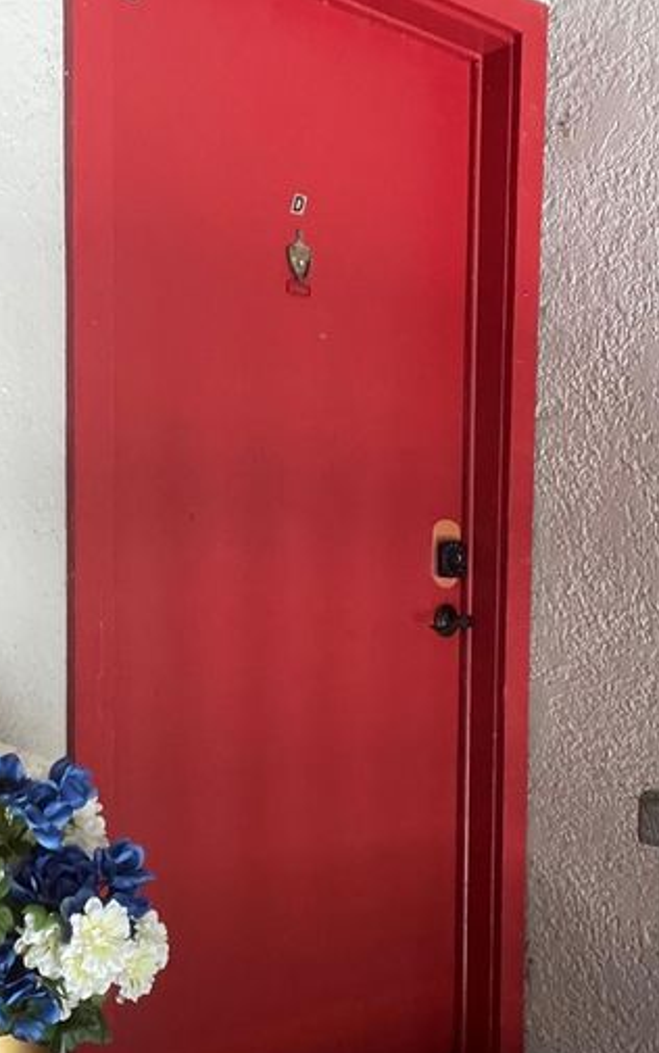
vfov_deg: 46.8
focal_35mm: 42
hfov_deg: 30.5
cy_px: 658
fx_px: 1206
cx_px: 254
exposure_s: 1/30
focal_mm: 2.71
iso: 500
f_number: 2.2
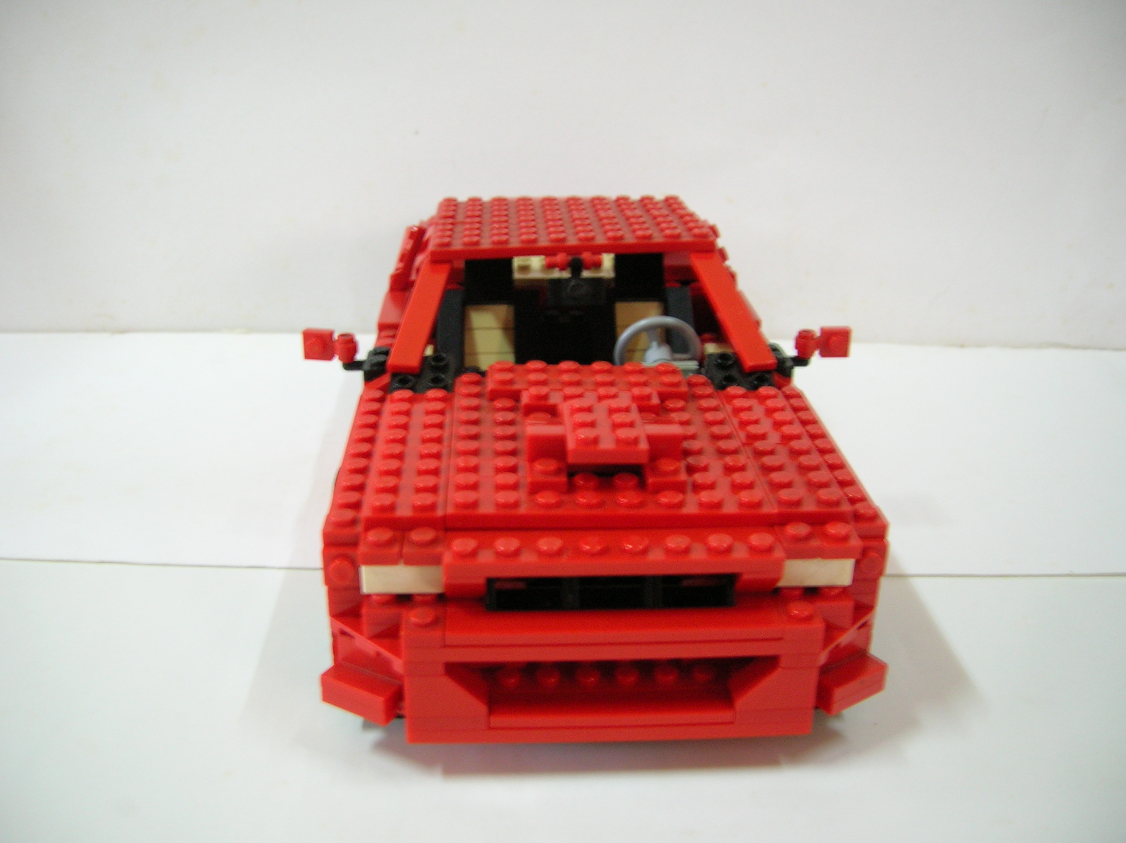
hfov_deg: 54.0
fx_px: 1105
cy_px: 422
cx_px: 563
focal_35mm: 34
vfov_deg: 41.7
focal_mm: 5.7
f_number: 2.9
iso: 100
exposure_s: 1/4.2
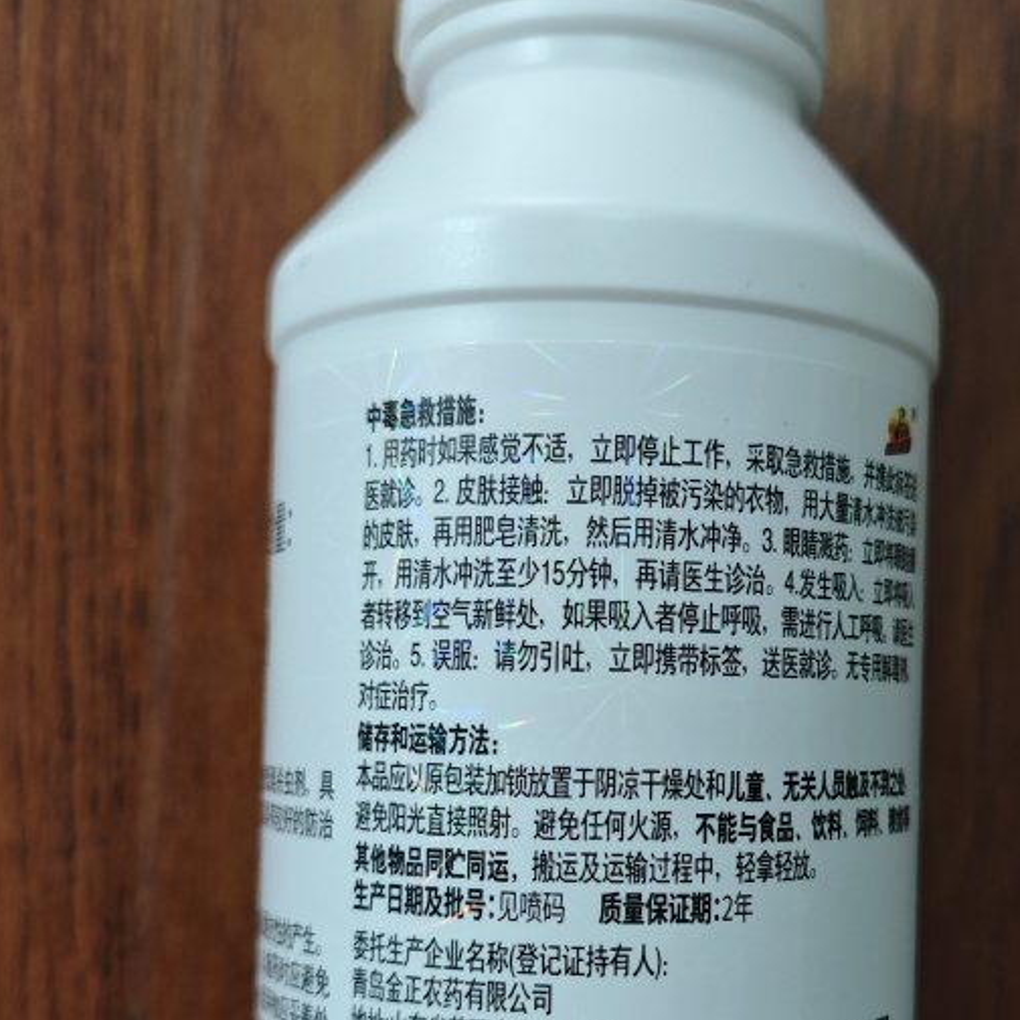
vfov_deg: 38.7
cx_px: 635
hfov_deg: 38.9
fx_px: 1433
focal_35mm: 43
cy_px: 675
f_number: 1.6
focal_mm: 6.55
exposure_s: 1/50
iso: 800
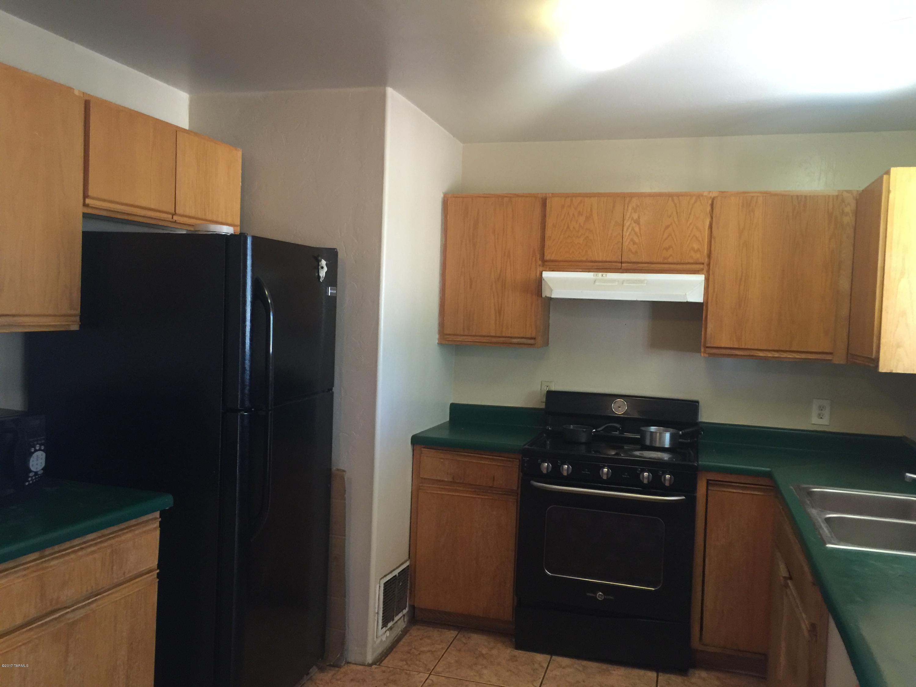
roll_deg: -3.0
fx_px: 767
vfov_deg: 48.2
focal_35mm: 29
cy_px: 344
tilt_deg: -1.8
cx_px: 458
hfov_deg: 61.7
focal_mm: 4.15
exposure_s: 1/15
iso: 100
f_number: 2.2
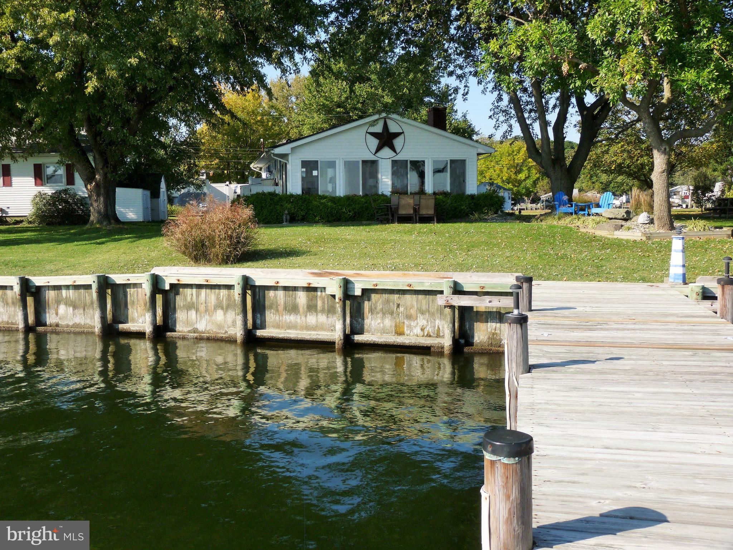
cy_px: 275
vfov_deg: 37.7
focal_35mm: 38
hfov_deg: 49.0
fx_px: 805
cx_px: 366
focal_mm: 6.8
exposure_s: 1/1000
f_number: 3
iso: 100
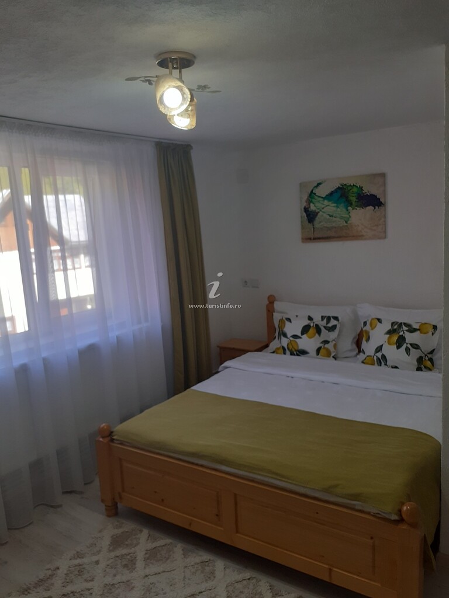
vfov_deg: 65.3
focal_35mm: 27
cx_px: 224
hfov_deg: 51.4
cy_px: 299
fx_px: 467
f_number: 1.9
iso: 64
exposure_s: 1/100
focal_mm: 3.6
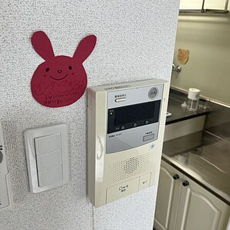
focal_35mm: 31
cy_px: 115
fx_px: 233
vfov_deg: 52.5
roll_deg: -0.3
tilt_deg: -22.7
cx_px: 104
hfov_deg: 52.5
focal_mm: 5.1
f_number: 1.6
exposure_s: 1/100
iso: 80
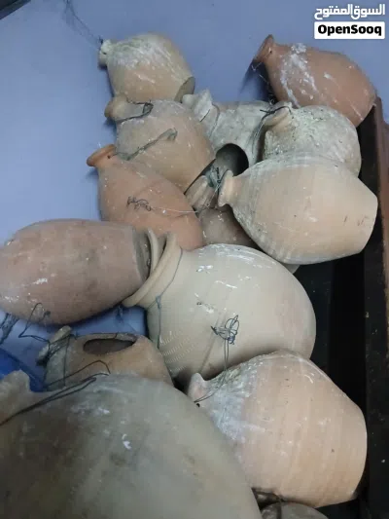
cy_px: 260
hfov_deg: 51.4
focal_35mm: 27
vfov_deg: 65.3
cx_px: 194
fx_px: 404
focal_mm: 3.98
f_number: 1.8
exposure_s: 1/14.3
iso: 1600
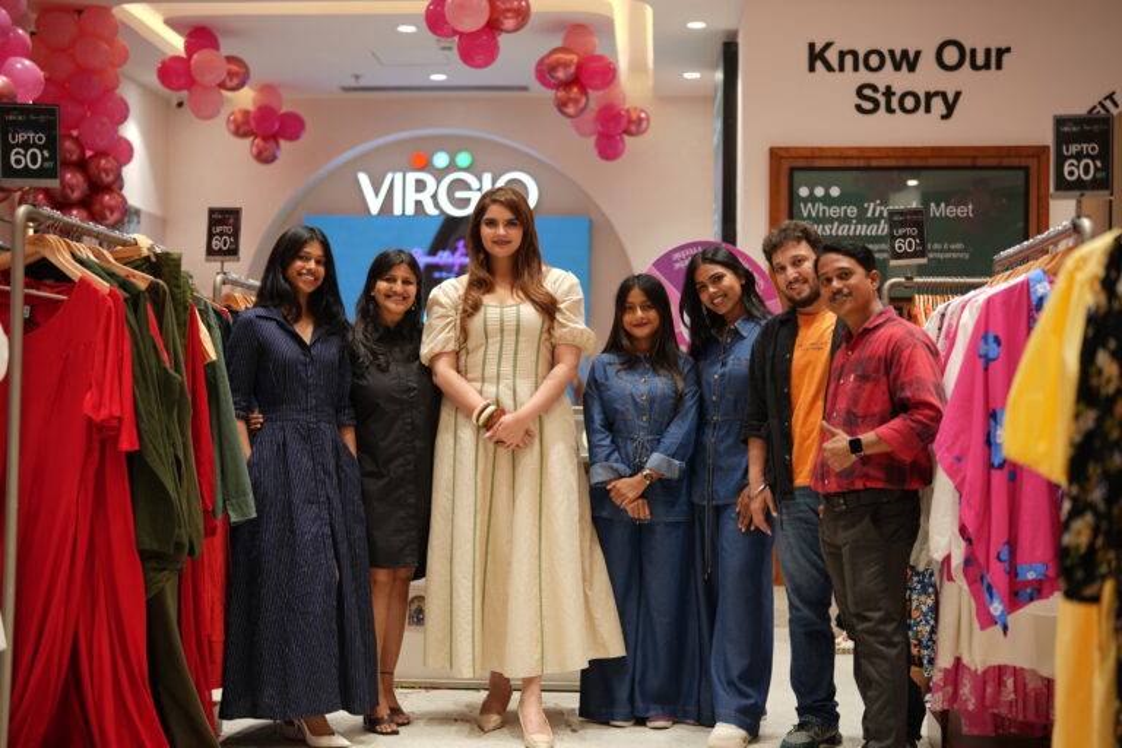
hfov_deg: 39.6
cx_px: 561
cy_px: 374
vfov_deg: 27.0
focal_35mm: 50
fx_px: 1558
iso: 64
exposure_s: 1/200
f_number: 1.4
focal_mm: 50
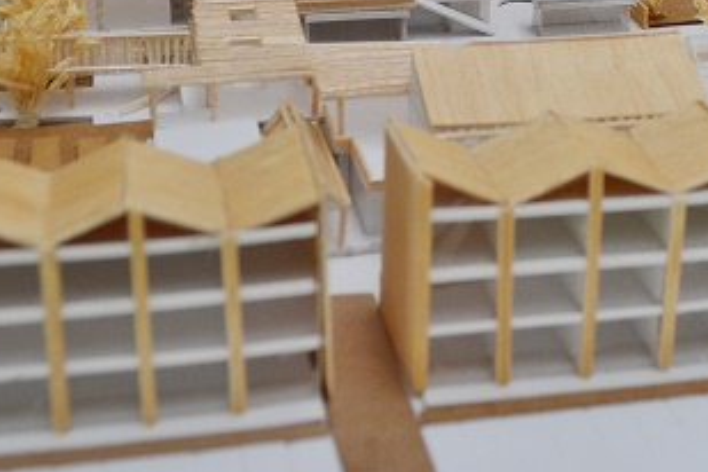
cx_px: 477
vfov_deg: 18.5
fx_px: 1377
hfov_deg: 28.6
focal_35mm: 70
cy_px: -86
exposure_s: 1/100
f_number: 5
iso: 450
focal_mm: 18
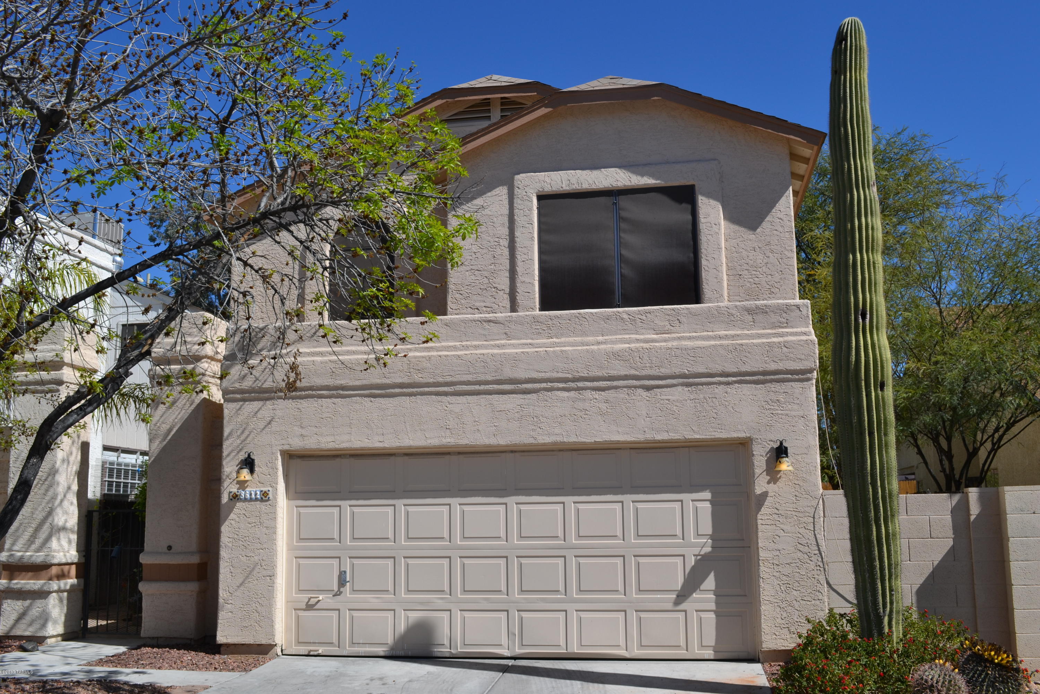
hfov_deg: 57.2
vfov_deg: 40.0
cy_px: 347
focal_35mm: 33
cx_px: 520
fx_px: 953
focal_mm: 22
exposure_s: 1/320
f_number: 9
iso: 100
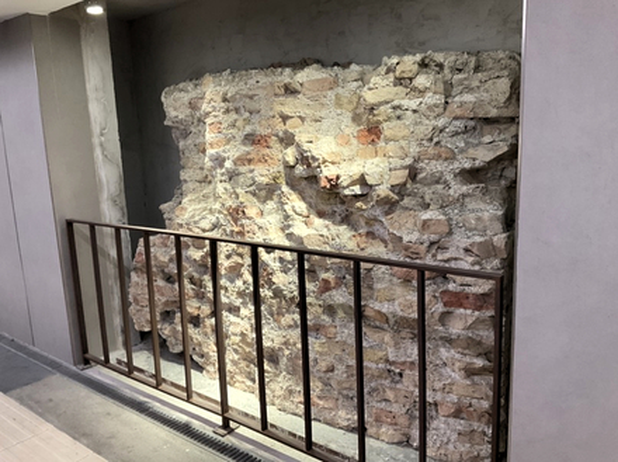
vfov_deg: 48.1
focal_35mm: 29
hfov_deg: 61.7
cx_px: 309
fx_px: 517
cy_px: 231
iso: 64
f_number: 1.8
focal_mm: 3
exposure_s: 1/50
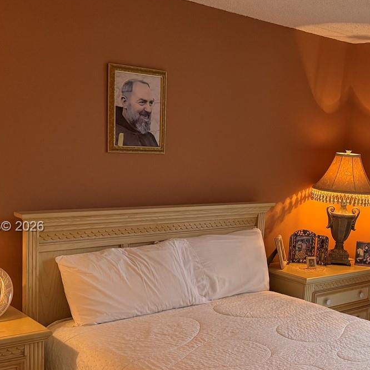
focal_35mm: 51
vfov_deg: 33.3
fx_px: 617
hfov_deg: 32.1
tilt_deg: -8.1
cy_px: 227
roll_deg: -4.1
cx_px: 316
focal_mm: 6.76
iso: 320
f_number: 1.78
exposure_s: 1/120
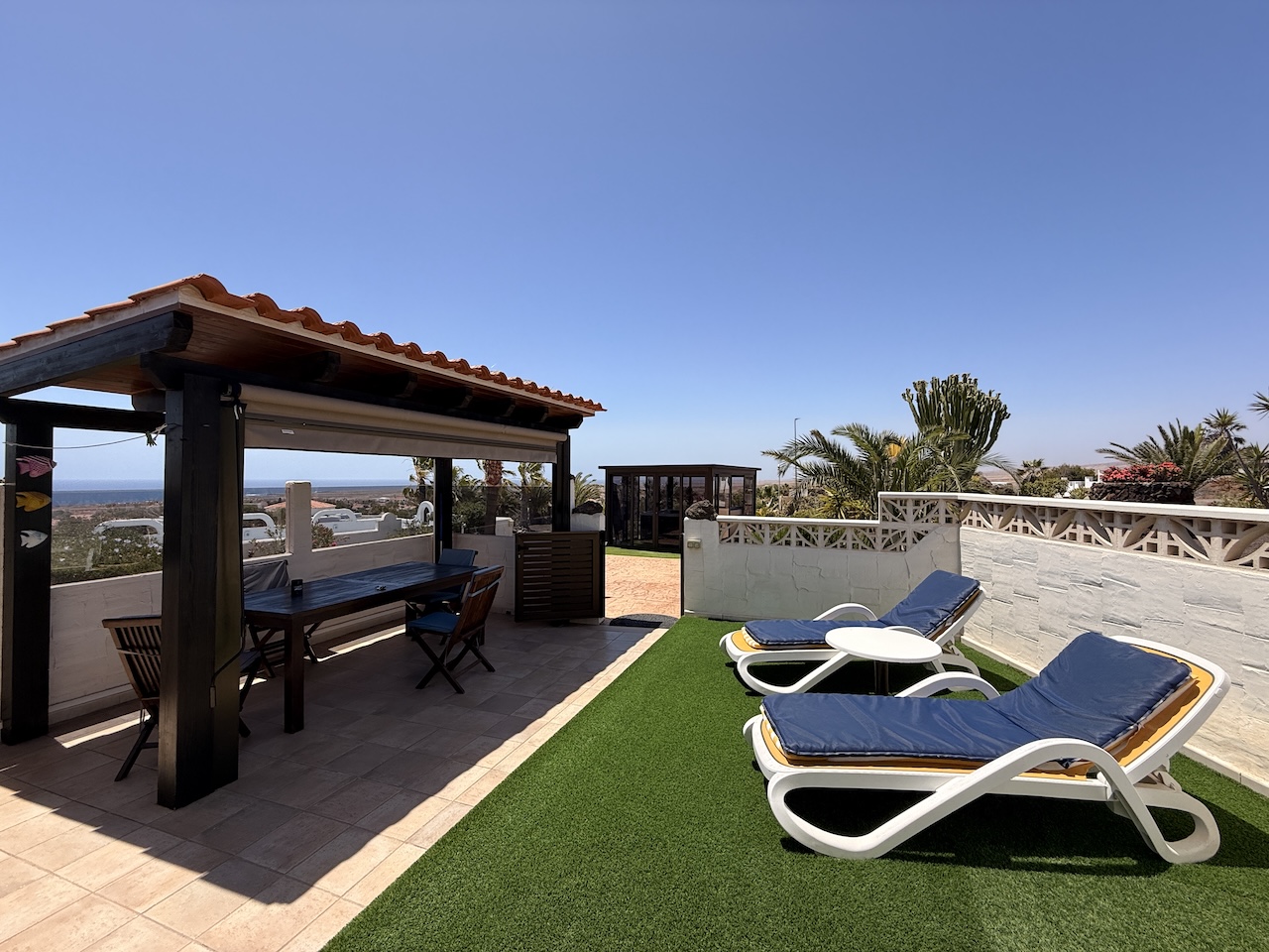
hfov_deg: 102.1
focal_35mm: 14
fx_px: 513
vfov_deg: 85.7
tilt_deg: +0.6
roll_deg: +0.4
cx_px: 634
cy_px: 476
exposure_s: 1/2024
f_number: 2.2
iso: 50
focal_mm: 2.22
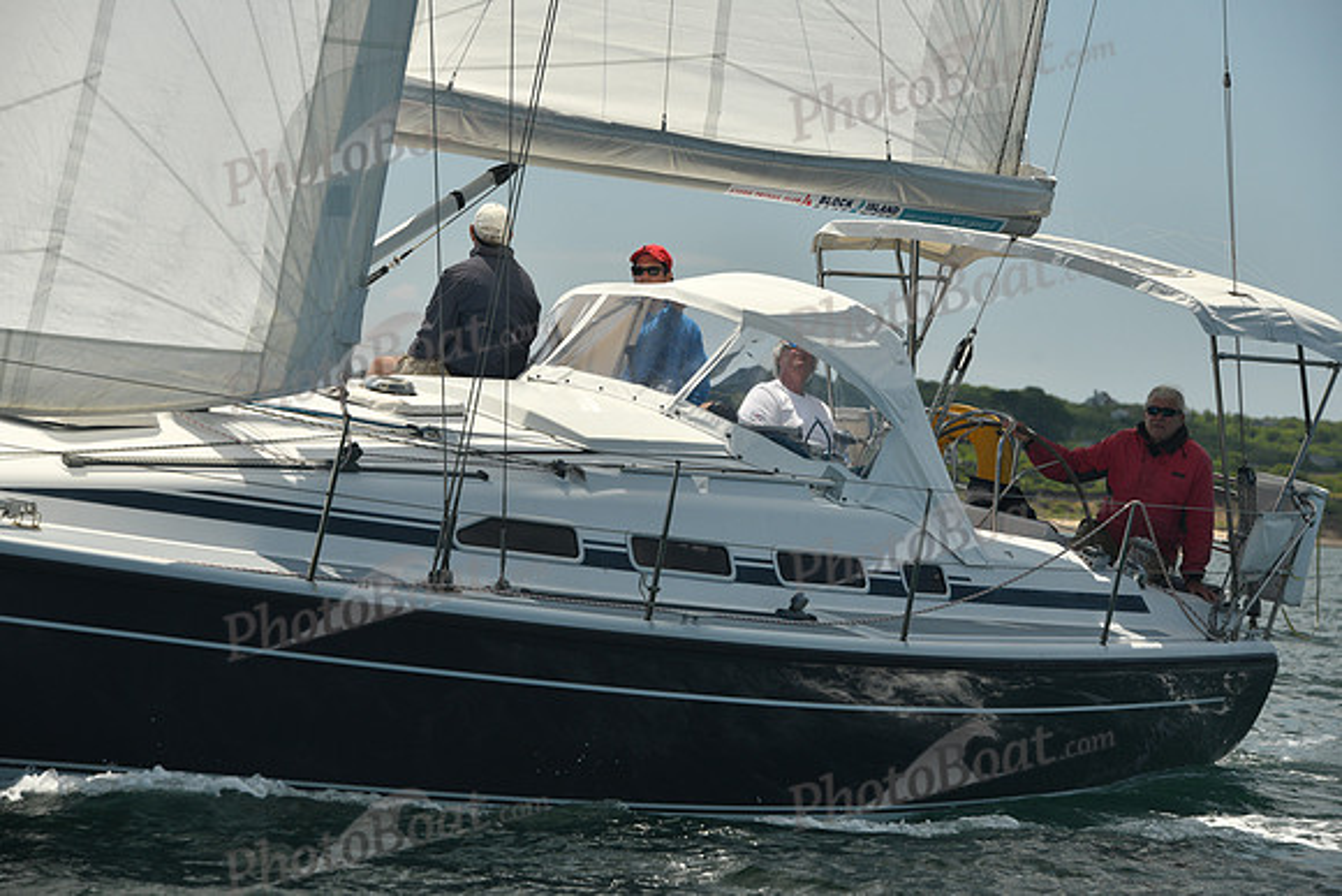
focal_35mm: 160
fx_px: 5966
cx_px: 671
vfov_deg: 8.6
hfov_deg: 12.8
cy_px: 448
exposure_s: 1/640
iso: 320
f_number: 8
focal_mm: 160
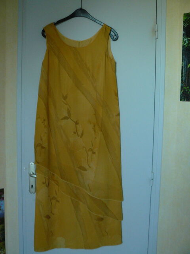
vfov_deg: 51.4
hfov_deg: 39.7
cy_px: 127
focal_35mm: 36
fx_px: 263
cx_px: 95
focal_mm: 6
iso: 200
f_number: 2.8
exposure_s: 1/8
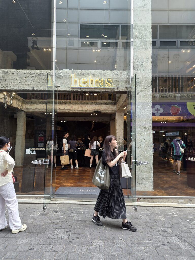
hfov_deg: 58.9
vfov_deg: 73.9
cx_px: 98
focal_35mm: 23
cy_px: 130
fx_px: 173
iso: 40
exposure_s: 1/120
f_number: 1.7
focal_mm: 6.25
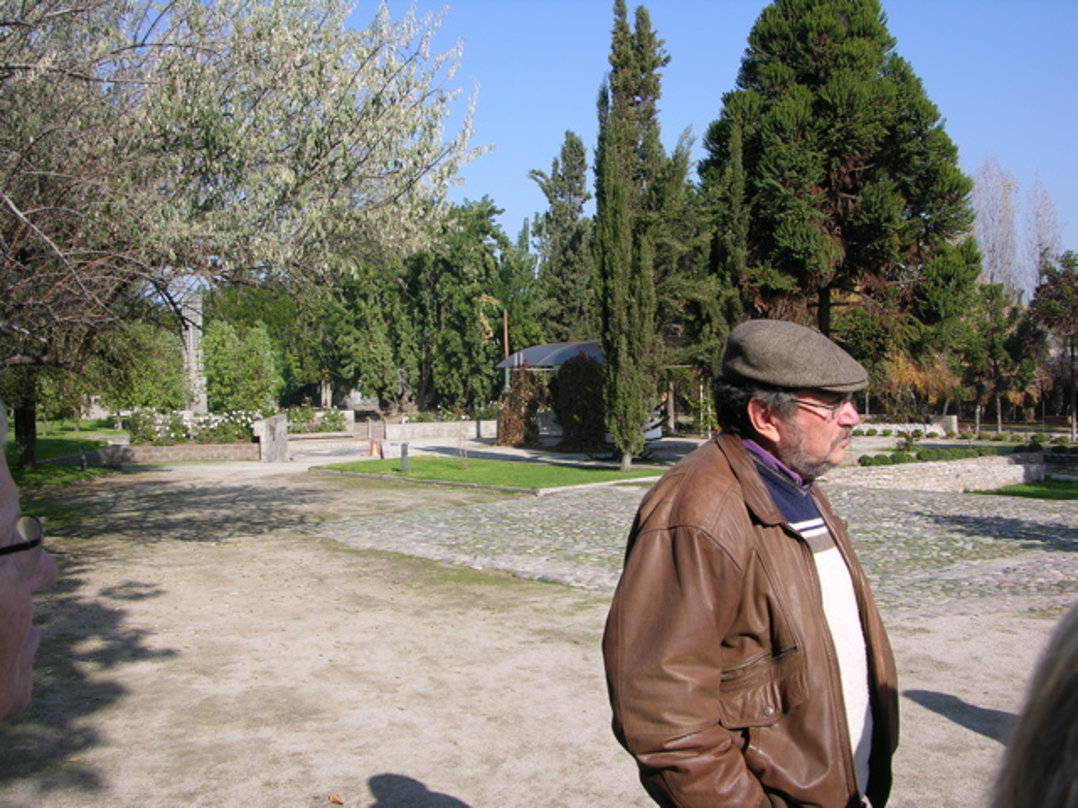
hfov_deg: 52.6
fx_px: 1090
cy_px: 404
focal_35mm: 35
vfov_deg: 40.7
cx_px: 539
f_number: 5.6
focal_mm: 8.9
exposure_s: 1/183
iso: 50
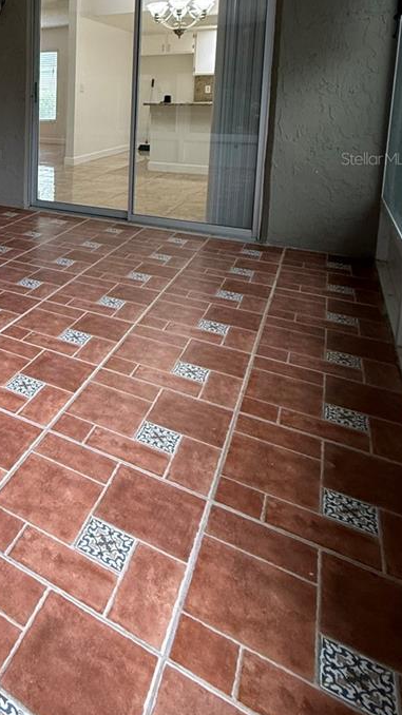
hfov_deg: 35.4
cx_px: -59
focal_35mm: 27
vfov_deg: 64.6
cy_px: 158
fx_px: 512
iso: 400
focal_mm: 2.22
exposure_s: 1/120
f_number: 2.2
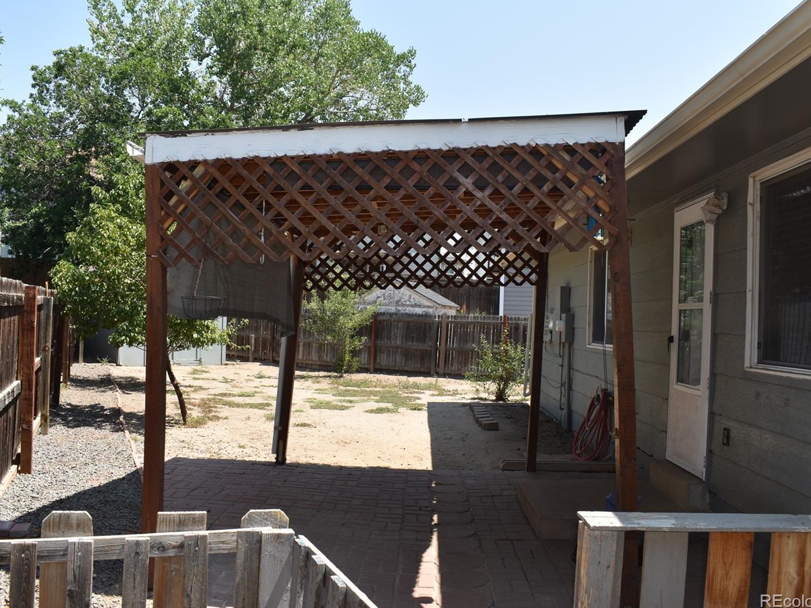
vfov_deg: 46.8
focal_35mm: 30
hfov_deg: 59.9
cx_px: 386
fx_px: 703
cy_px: 301
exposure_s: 1/200
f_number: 8
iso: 100
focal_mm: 18
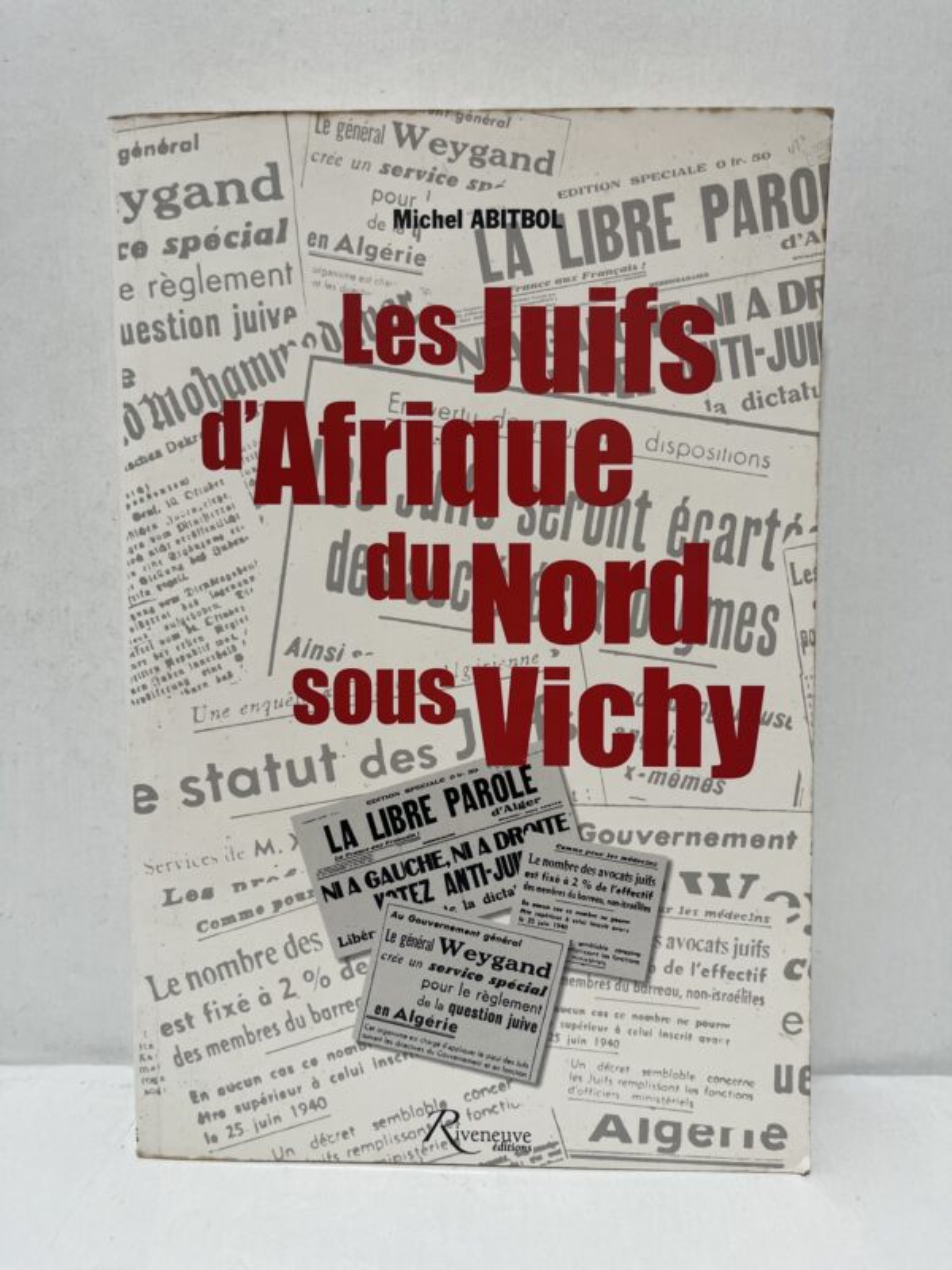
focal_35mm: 26
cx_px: 476
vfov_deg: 67.3
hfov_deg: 53.1
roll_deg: -0.8
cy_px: 635
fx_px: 953
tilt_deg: -7.7
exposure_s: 1/100
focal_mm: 5.1
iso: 125
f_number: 1.6
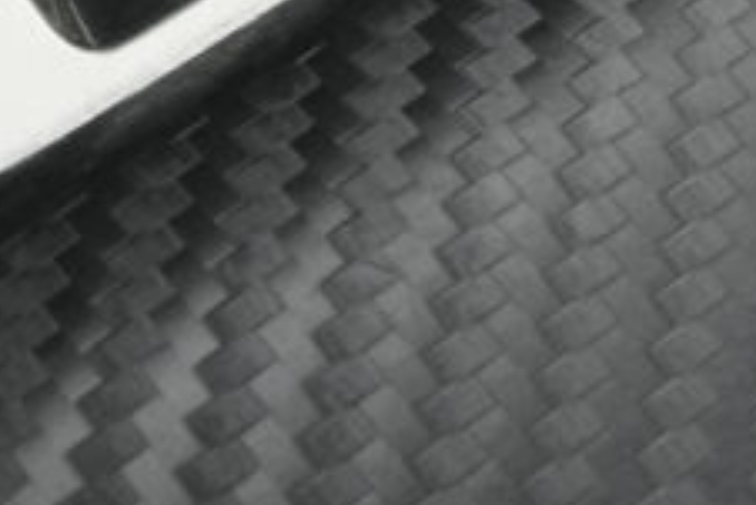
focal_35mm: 163
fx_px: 3425
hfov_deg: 12.4
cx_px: -107
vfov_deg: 8.2
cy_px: -363
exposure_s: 1/400
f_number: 9
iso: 2000
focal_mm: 24.2
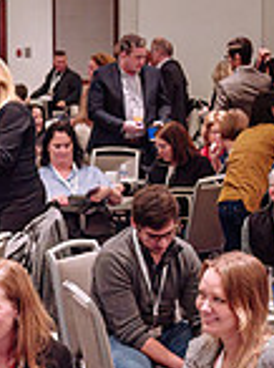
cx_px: -45
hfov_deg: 10.9
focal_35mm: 134
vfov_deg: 14.7
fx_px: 1418
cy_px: 261
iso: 3200
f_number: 3.2
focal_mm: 35
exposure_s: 1/160
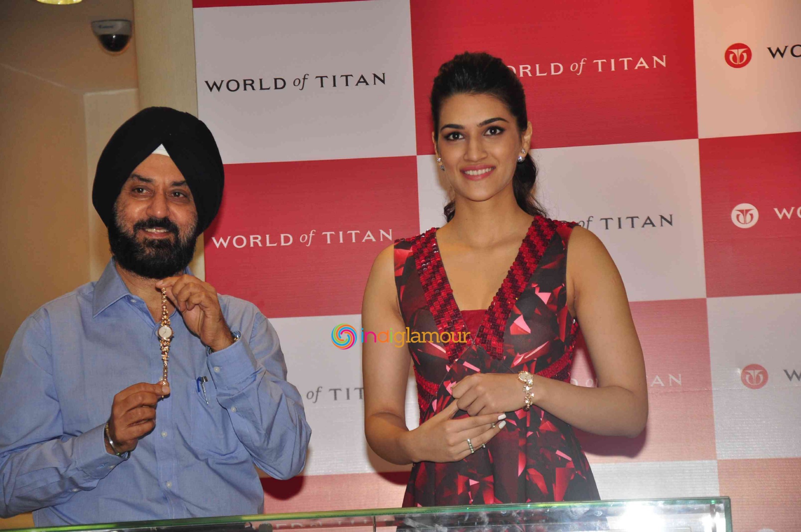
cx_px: 400
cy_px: 266
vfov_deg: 10.7
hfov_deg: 16.1
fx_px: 2834
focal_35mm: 128
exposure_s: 1/125
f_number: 5.6
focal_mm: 85
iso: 400
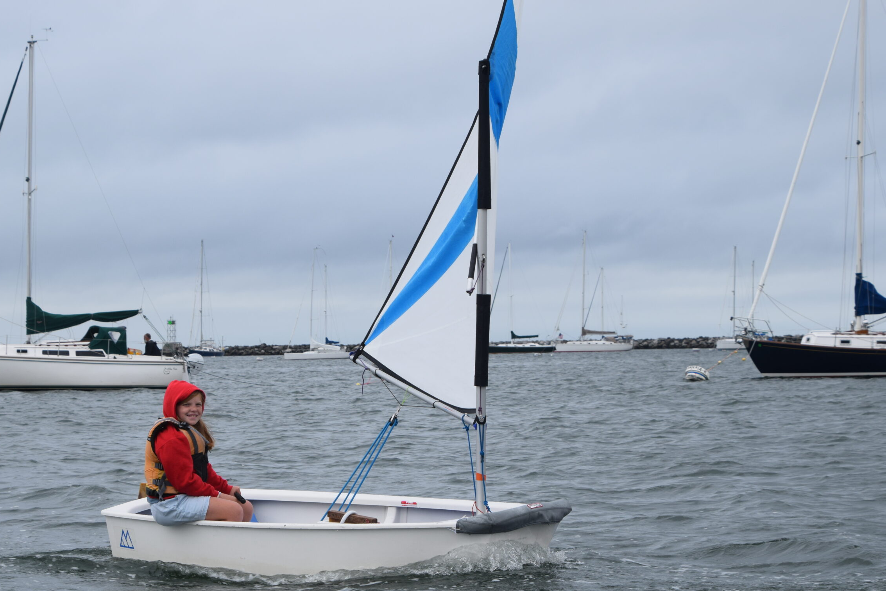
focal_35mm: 105
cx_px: 407
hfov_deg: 19.5
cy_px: 309
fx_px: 2584
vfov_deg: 13.0
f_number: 11
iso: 200
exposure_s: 1/500
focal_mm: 62
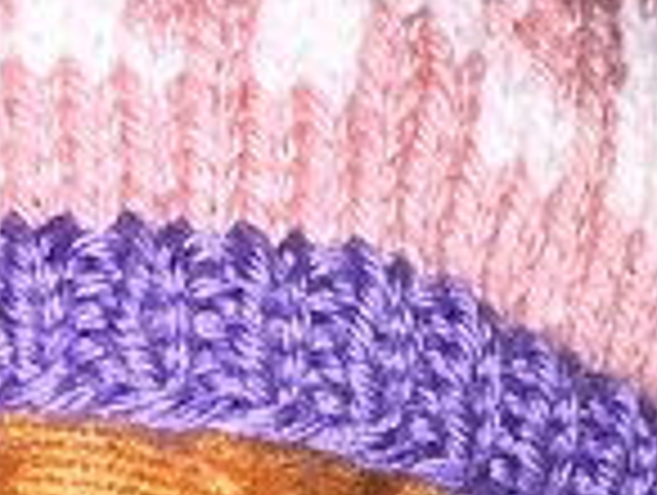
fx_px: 2414
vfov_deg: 11.4
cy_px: 666
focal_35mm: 127
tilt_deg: -23.0
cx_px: 86
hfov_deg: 15.3
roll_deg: +2.1
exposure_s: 1/40
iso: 32
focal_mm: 4.15
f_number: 2.2
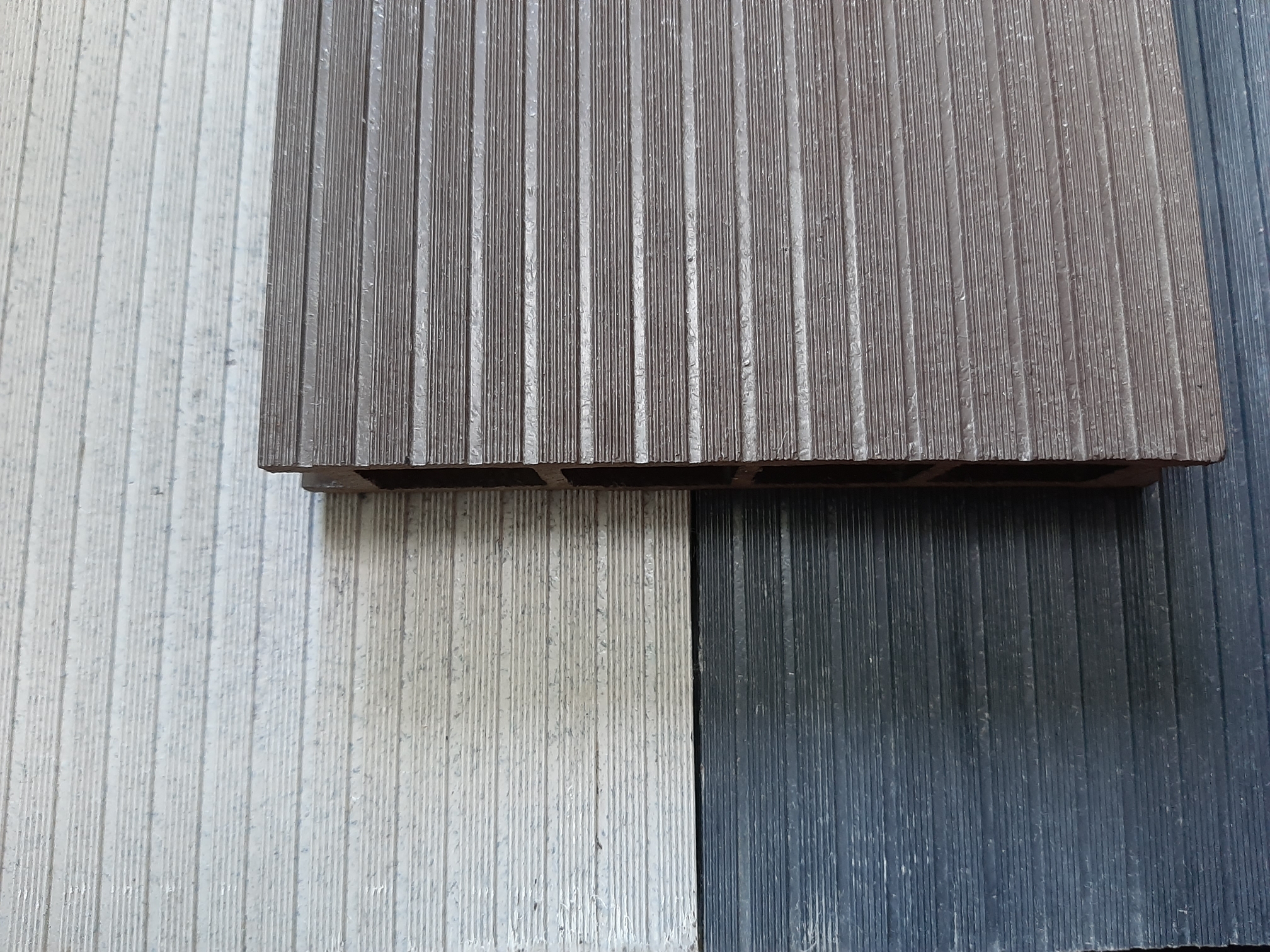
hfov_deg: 67.3
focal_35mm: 26
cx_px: 635
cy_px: 476
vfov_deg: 53.1
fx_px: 954
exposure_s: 1/50
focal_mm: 3.93
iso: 160
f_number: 1.7
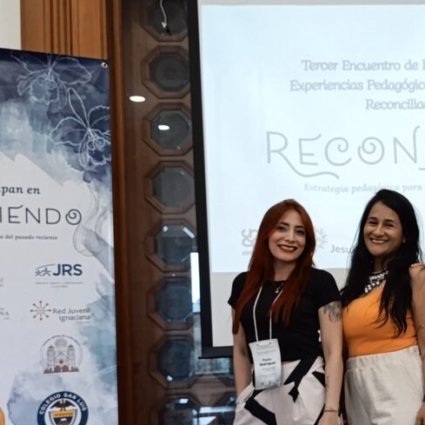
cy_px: 305
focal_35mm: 64
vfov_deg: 26.6
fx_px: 889
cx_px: 432
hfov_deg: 25.5
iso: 1000
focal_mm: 6.11
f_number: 1.7
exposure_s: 1/120
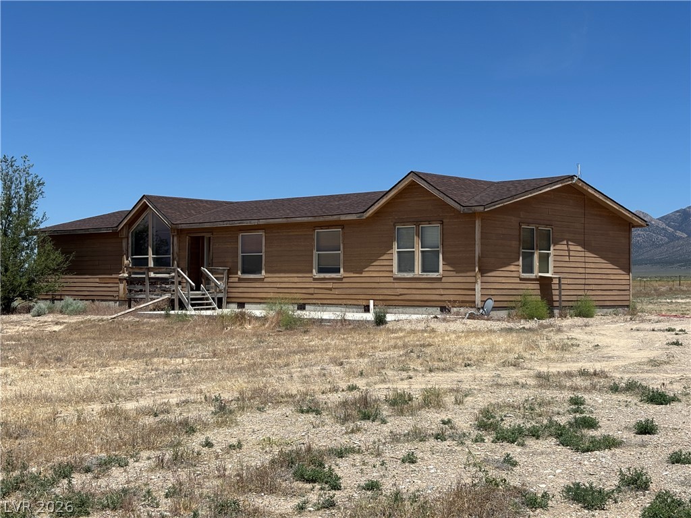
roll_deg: -0.1
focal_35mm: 52
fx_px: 1038
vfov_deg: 28.0
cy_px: 259
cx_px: 346
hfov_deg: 36.8
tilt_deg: +1.0
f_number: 1.6
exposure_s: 1/3937
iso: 32
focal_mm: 5.96
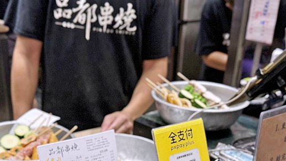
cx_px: 119
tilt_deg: -24.3
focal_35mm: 50
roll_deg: +2.1
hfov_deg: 41.2
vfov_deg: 23.0
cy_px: 162
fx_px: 379
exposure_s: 1/60
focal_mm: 6.76
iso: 200
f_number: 1.78
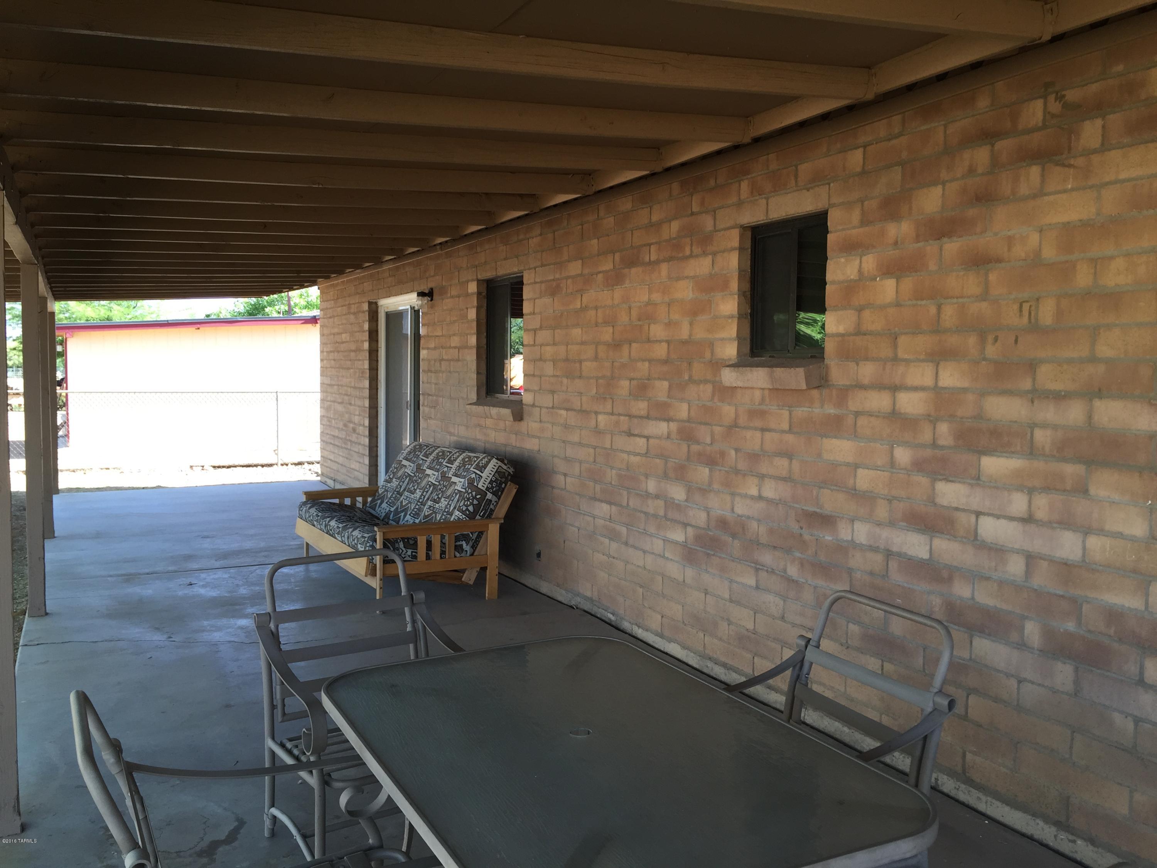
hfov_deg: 61.7
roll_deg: -0.8
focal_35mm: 29
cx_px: 578
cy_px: 434
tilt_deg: -3.6
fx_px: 969
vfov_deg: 48.2
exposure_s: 1/123
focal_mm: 4.15
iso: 32
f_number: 2.2
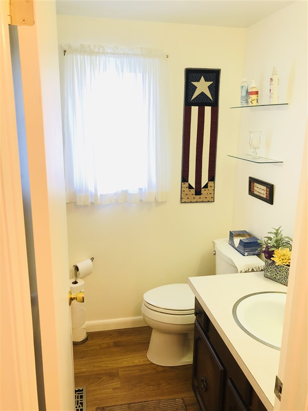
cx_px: 154
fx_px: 332
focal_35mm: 28
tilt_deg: -14.3
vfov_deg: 63.4
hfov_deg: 49.7
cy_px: 206
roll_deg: -1.8
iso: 40
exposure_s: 1/20
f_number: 1.8
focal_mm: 3.99
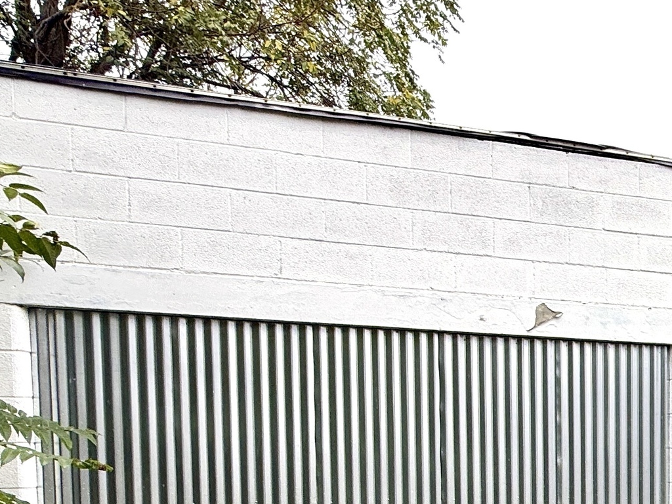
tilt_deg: -2.4
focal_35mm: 42
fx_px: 815
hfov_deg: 37.8
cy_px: 498
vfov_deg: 31.8
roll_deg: -1.0
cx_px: 728
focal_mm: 2.22
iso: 50
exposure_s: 1/193
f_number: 2.2
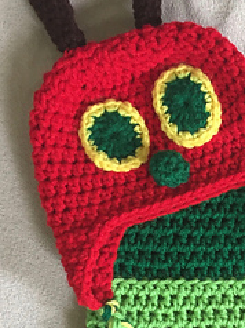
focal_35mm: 78
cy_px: 322
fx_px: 737
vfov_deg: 24.0
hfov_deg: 18.0
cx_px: 286
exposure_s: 1/30
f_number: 2.2
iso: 100
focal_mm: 4.15
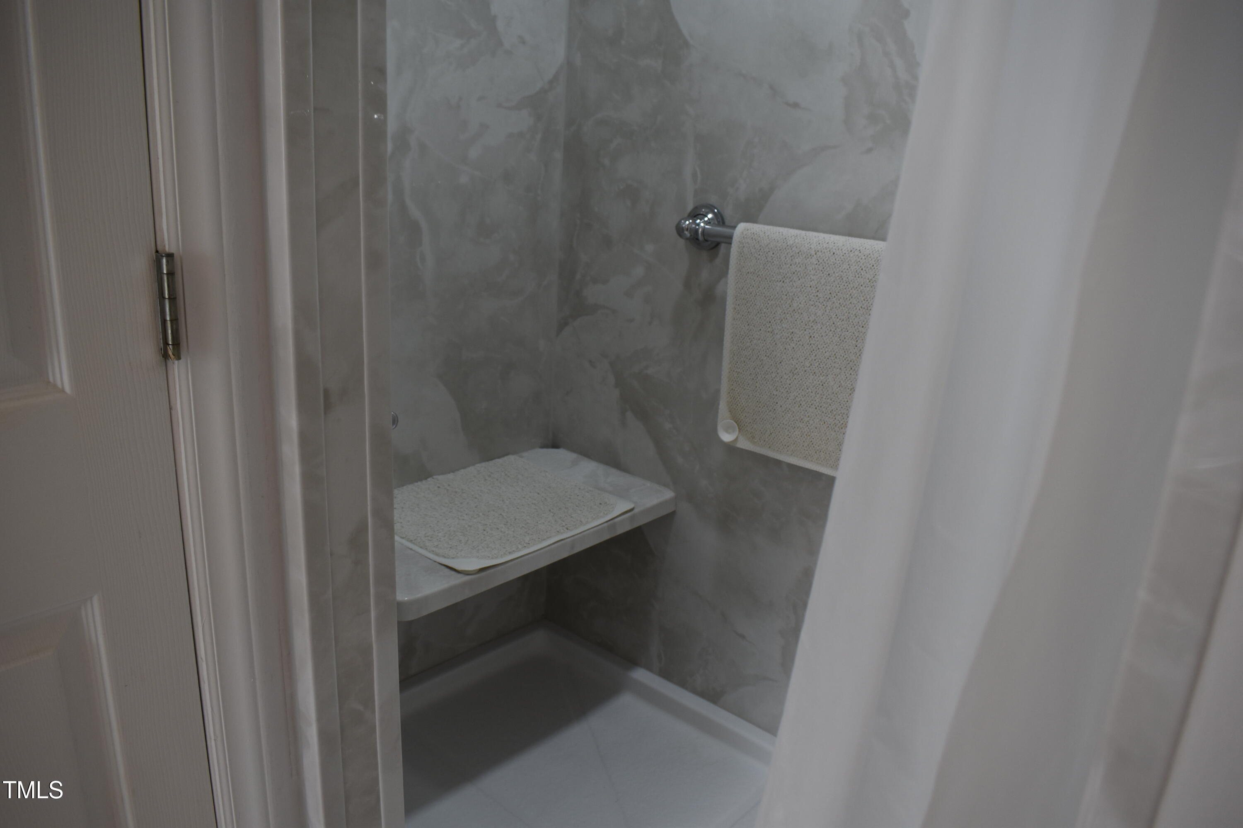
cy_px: 414
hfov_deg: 67.4
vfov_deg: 47.9
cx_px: 622
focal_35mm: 27
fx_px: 932
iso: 400
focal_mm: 18
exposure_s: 1/100
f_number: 5
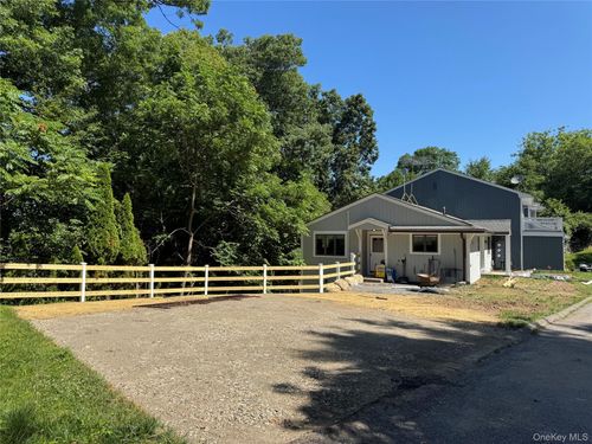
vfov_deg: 56.8
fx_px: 410
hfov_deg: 71.6
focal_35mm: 24
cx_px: 296
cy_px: 222
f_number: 1.78
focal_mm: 6.76
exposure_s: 1/3096
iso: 80
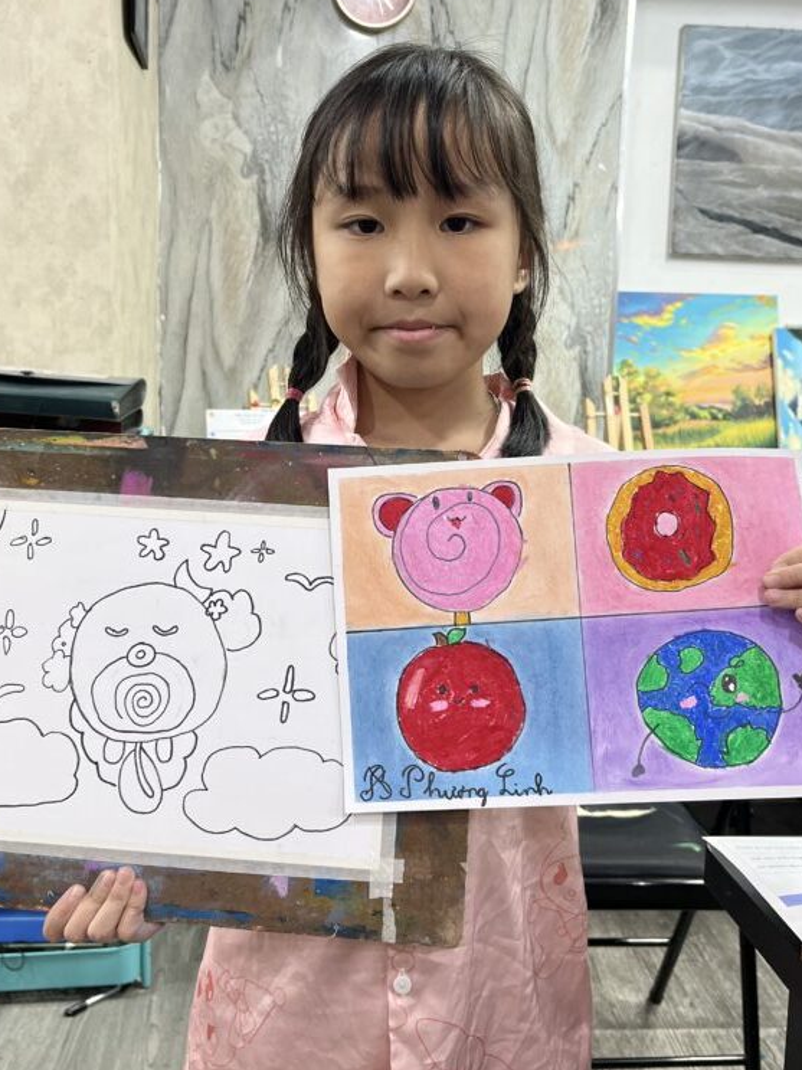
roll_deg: -1.0
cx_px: 383
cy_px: 513
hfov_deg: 40.7
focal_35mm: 35
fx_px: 1082
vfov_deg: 52.6
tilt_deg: -8.2
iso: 100
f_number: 1.6
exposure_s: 1/100
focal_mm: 5.1
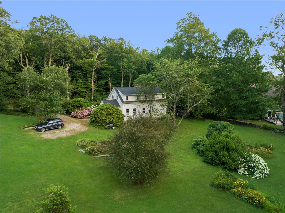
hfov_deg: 71.6
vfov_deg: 56.7
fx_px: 197
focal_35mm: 24
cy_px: 106
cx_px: 142
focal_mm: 12.29
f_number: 3.5
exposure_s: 1/50
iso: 200
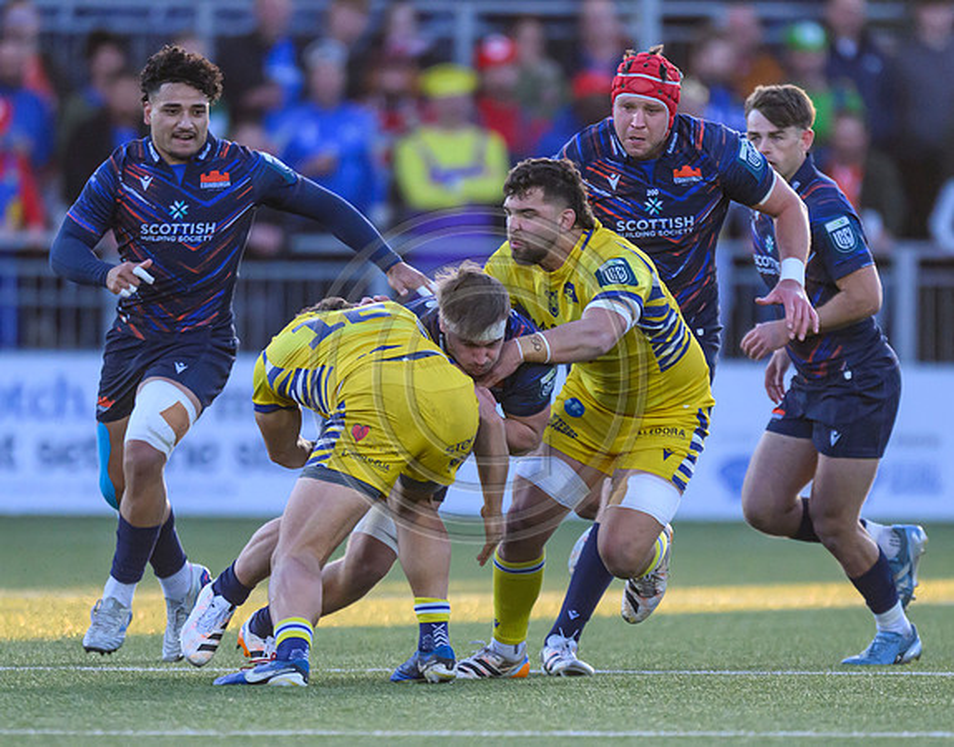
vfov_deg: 1.6
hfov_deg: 2.0
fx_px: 27429
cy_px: 382
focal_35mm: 980
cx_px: 442
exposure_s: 1/2000
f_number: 4
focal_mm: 560
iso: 3200
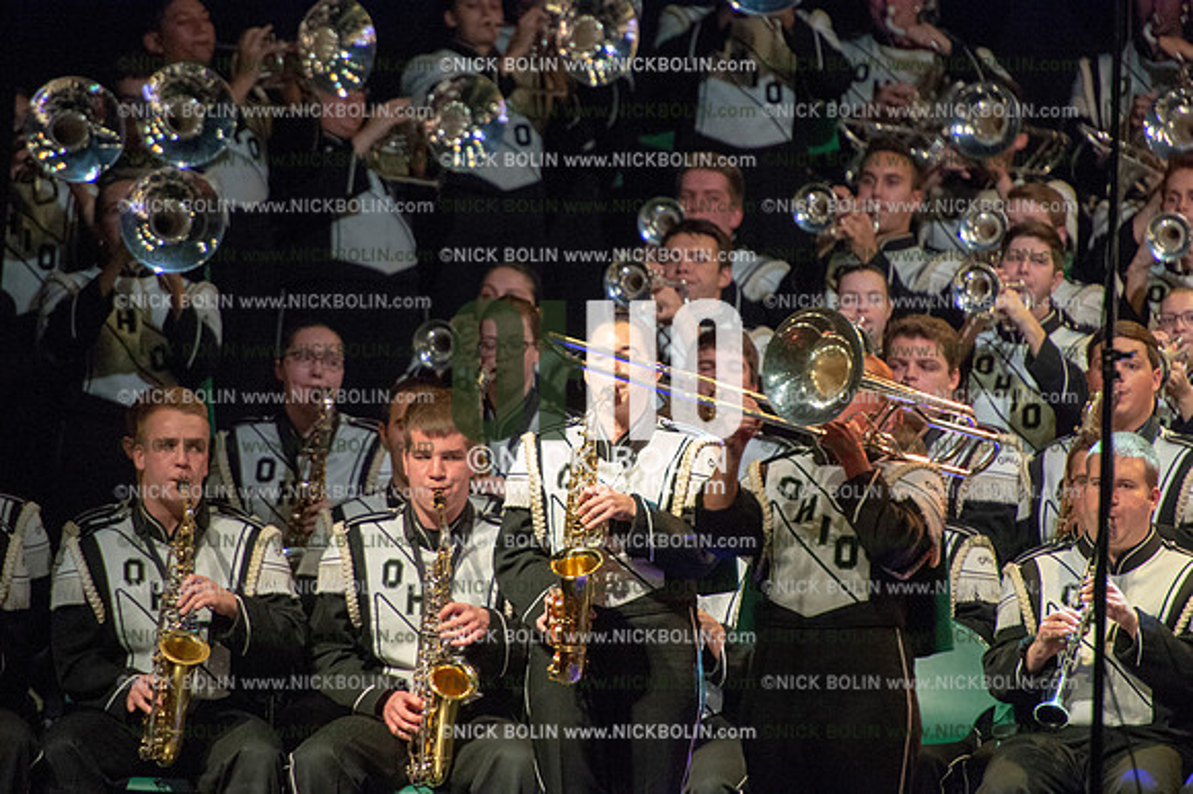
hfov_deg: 5.2
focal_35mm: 400
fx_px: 13247
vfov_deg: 3.4
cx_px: 596
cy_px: 397
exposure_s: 1/250
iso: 8000
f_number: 5.6
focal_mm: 400
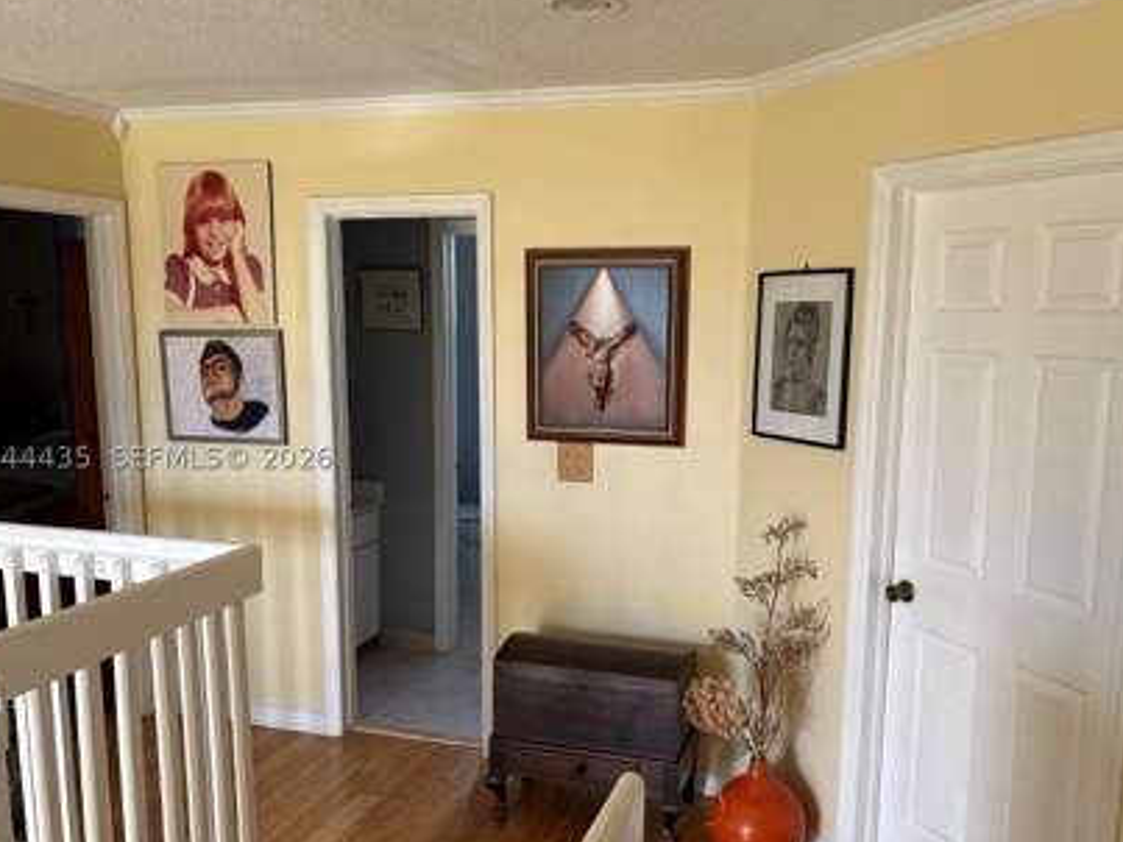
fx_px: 1005
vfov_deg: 45.4
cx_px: 588
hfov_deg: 58.3
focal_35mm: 31
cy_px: 457
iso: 125
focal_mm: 5.96
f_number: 1.6
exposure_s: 1/121
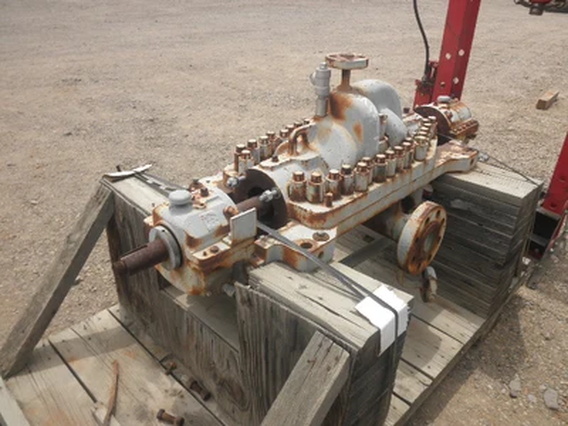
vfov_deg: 49.7
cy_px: 213
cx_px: 284
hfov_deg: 63.4
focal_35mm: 28
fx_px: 459
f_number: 8.5
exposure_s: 1/100
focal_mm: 5
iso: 64
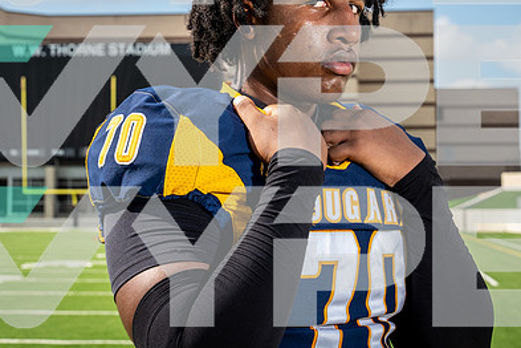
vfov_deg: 14.2
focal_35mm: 96
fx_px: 1389
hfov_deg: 21.2
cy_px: 96
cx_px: 252
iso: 125
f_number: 8
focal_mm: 65
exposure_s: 1/250
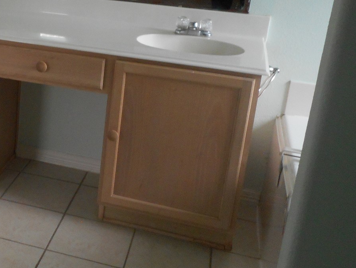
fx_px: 586
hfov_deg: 30.8
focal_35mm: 57
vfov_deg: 25.4
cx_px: -18
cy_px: 74
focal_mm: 4.5
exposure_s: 1/30
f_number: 3.7
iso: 220
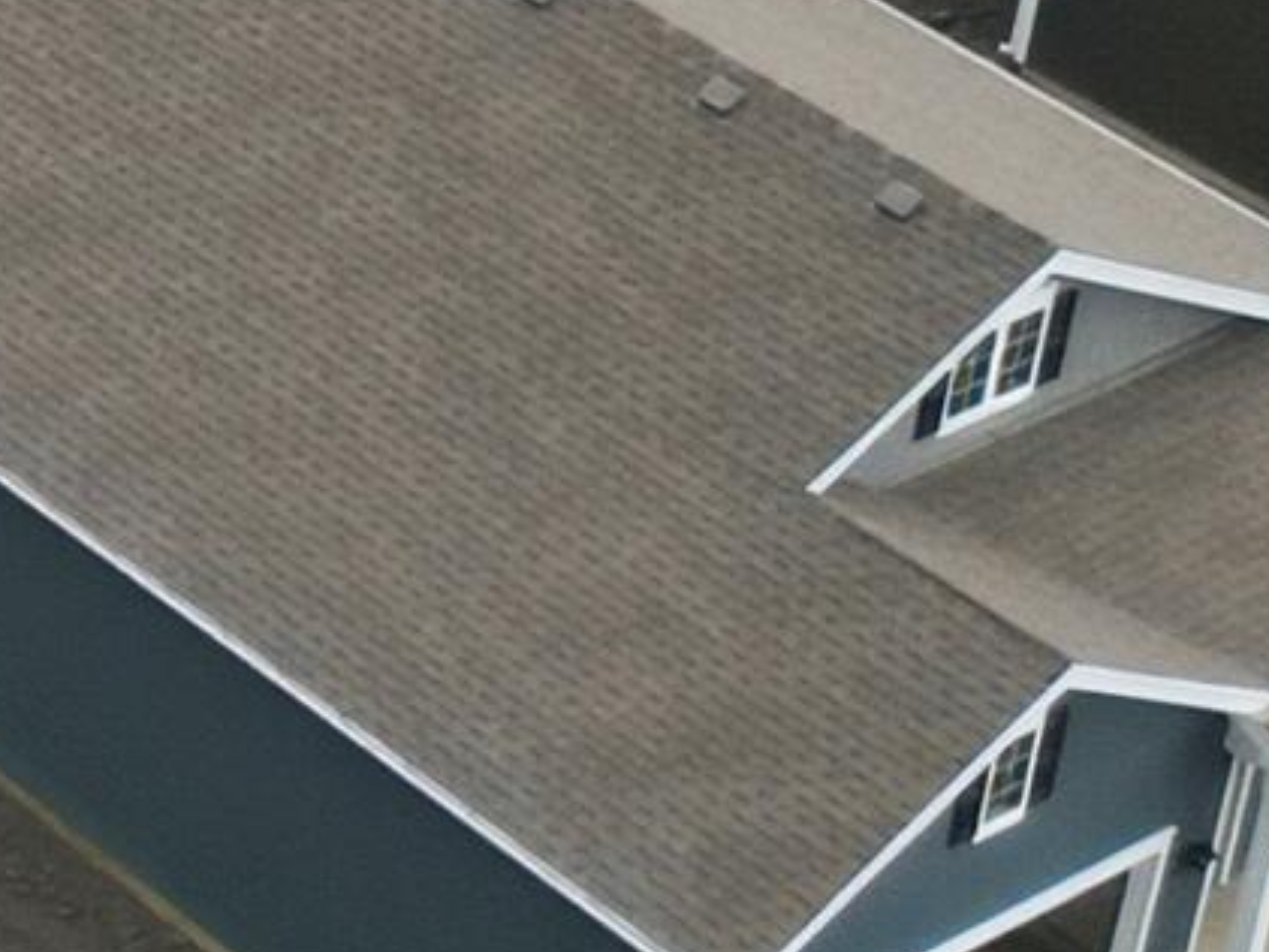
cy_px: -1329
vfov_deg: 8.0
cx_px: -2273
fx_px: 6271
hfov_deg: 9.5
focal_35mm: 171
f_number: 1.7
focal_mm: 6.7
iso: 200
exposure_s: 1/1250
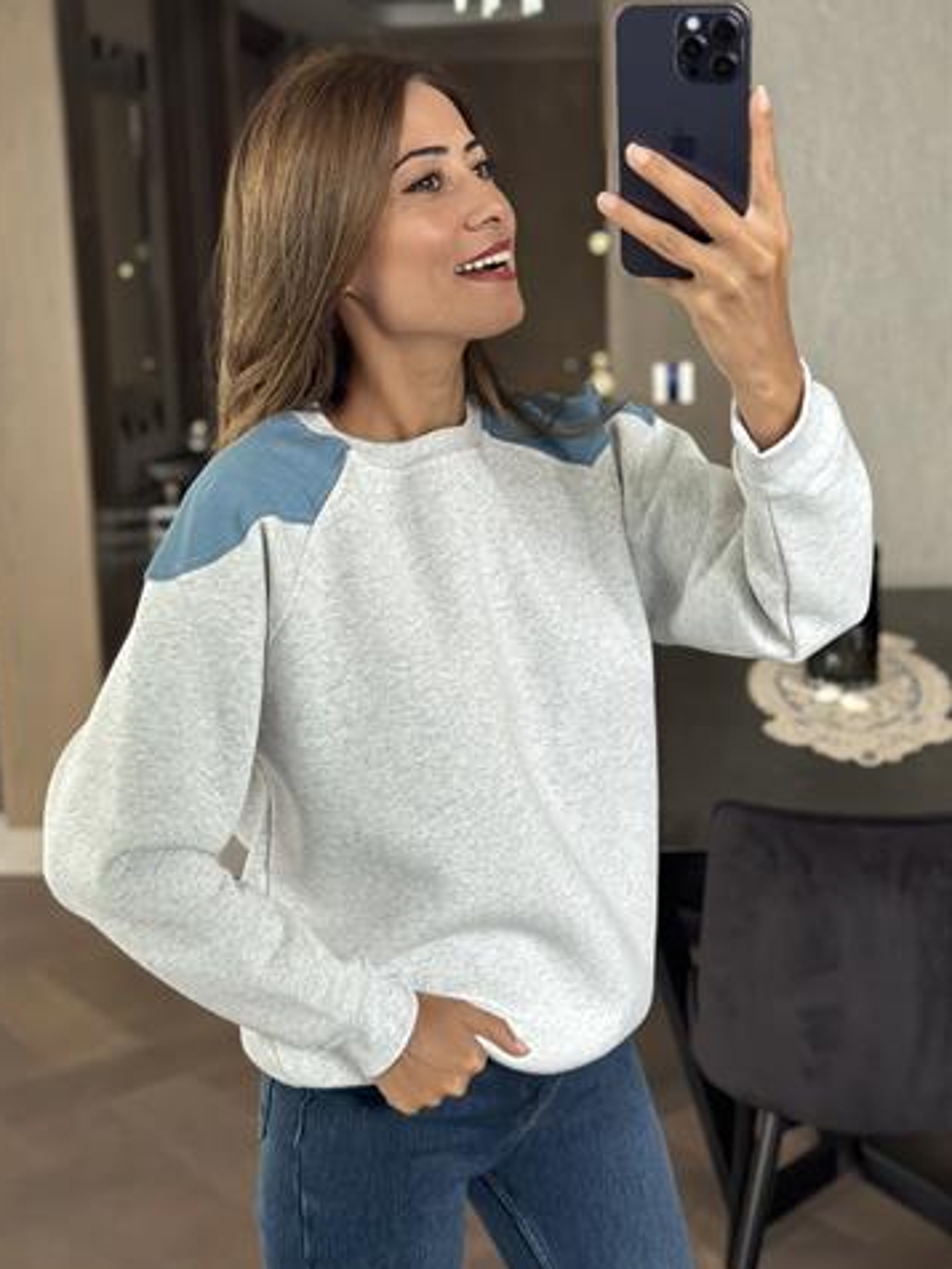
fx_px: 1870
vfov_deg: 37.5
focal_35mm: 51
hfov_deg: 28.6
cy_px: 611
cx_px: 448
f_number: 1.78
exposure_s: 1/51
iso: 400
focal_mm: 6.86
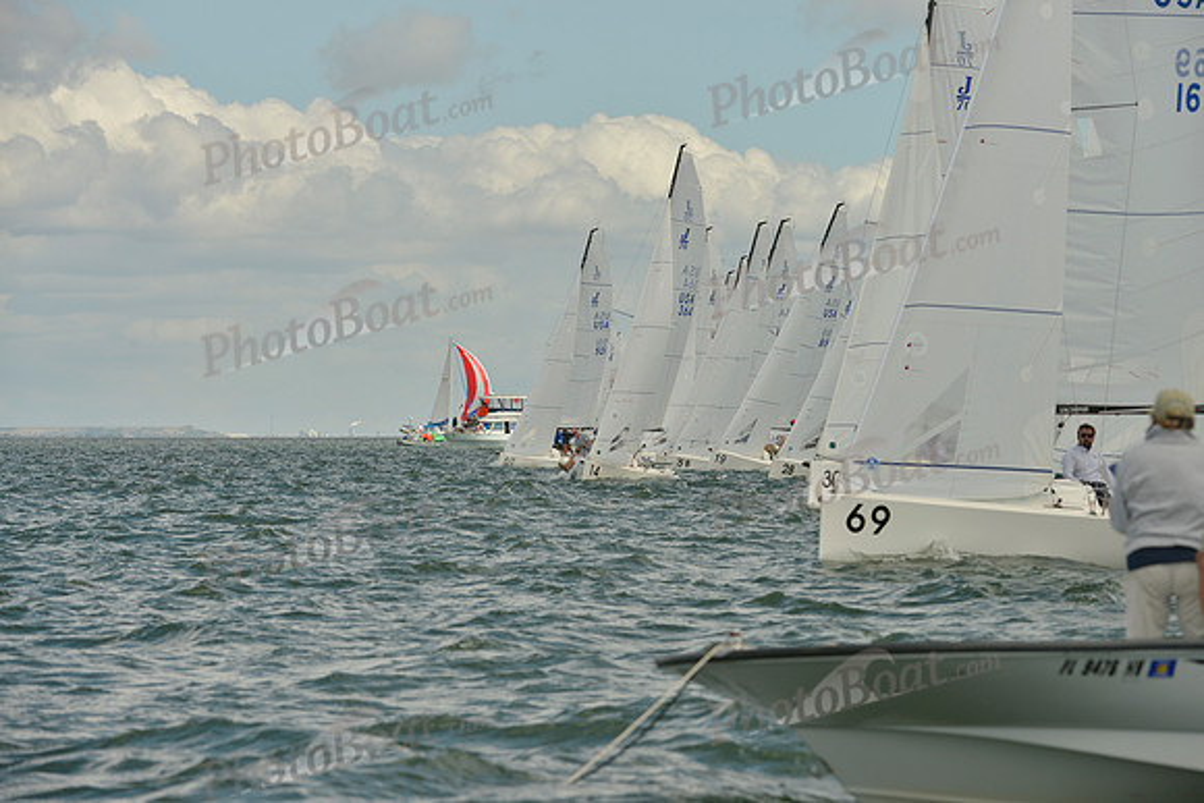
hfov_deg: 10.3
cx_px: 602
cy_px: 402
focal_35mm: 200
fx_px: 6690
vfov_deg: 6.9
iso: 280
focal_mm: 200
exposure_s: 1/1000
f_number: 8
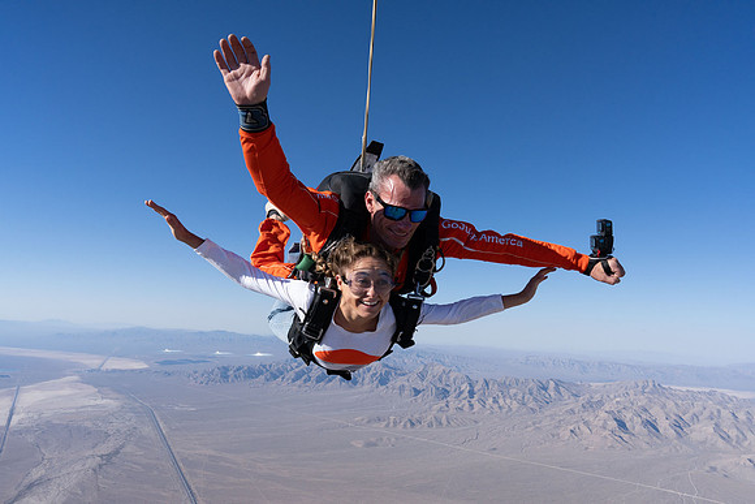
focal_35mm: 24
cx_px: 378
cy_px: 252
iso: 800
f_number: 10
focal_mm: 24
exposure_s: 1/2000
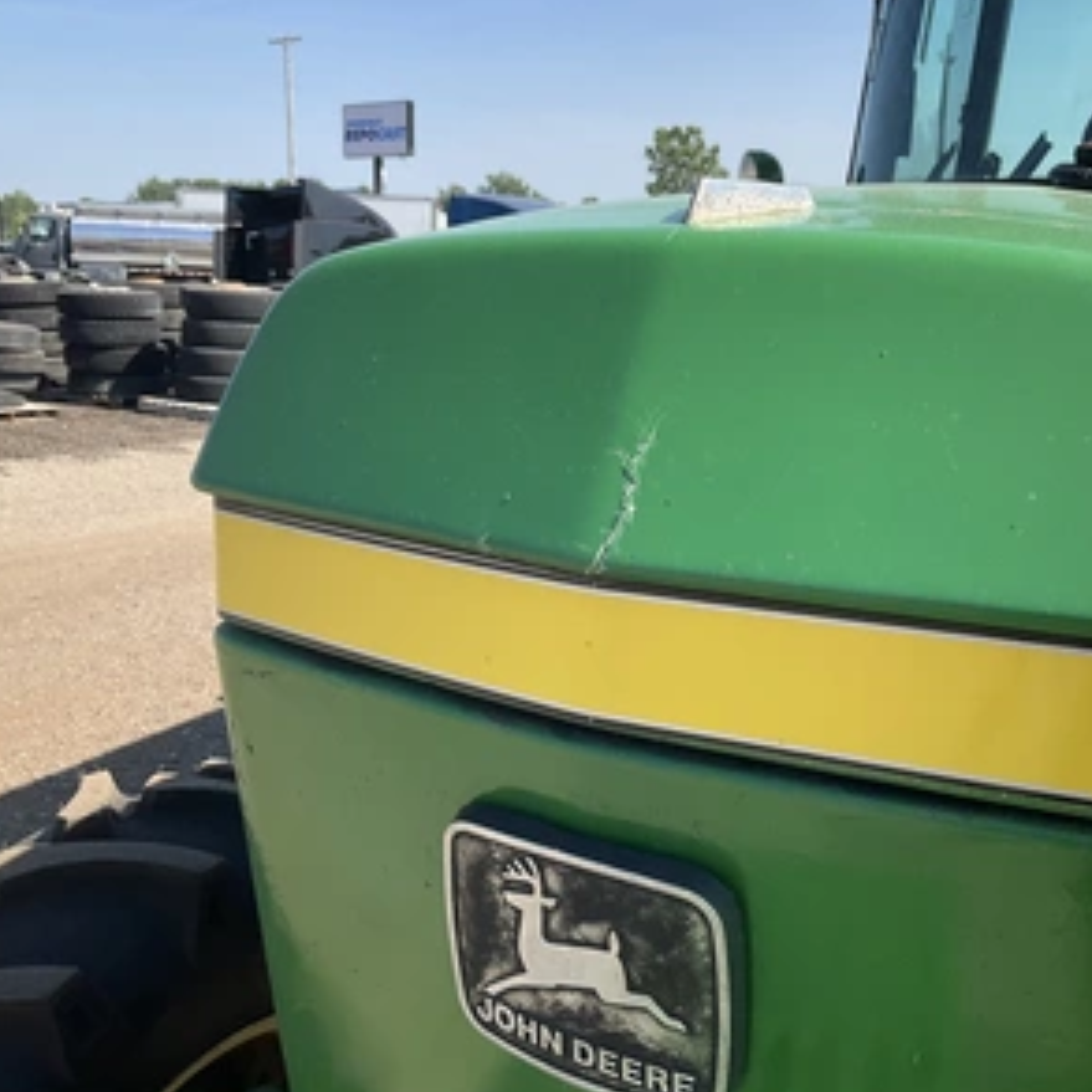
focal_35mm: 35
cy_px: 544
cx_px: 600
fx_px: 1249
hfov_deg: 47.2
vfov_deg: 47.2
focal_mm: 3
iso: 25
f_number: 1.8
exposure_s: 1/1121
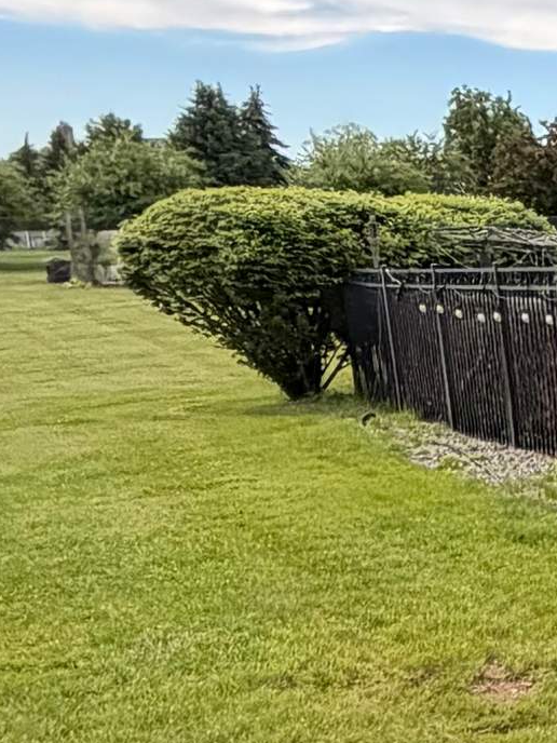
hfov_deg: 13.8
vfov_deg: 22.8
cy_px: 765
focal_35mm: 82
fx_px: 1759
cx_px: 1264
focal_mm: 2.22
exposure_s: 1/569
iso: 40
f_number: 2.2
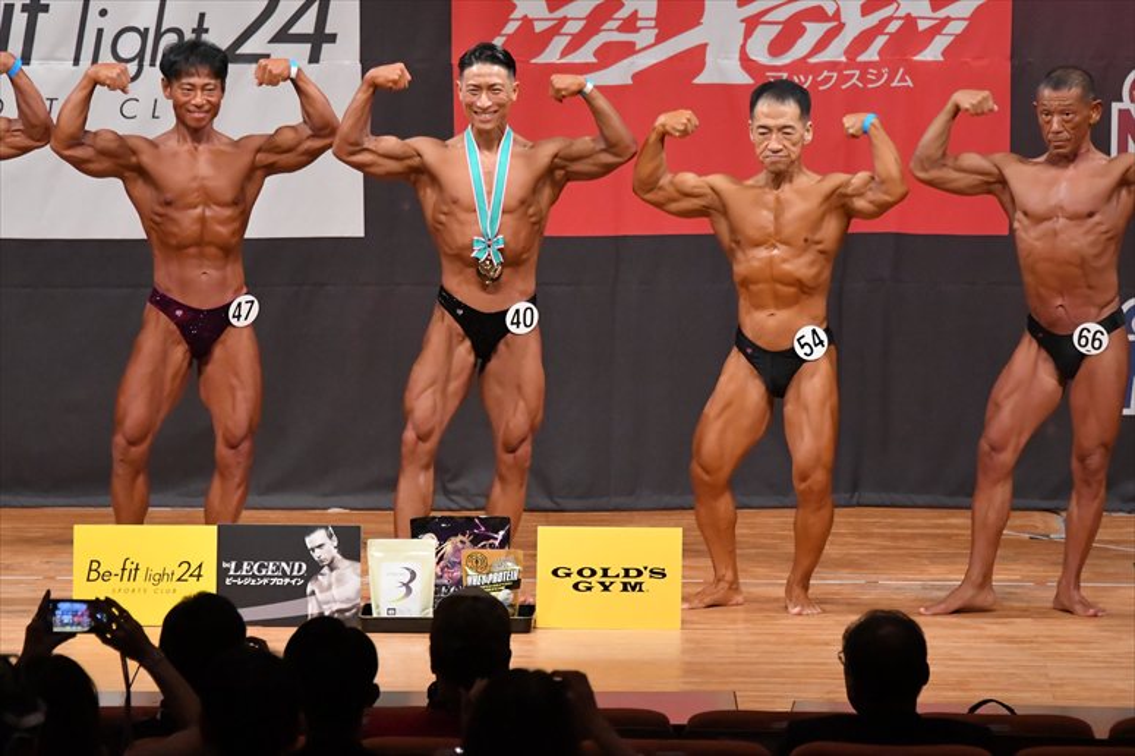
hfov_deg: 8.6
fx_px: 7563
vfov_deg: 5.7
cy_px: 378
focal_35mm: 240
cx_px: 568
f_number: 5.6
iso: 8000
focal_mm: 160
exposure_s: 1/400
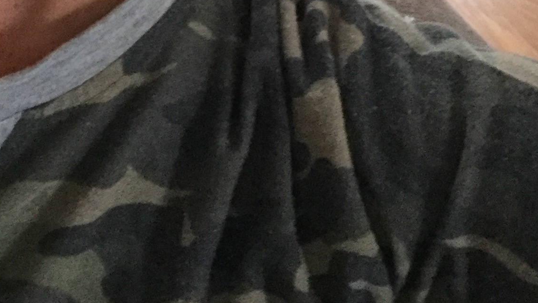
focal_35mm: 97
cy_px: -267
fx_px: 1384
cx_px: 70
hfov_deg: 21.6
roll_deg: +2.0
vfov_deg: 11.5
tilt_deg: -17.2
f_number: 2.4
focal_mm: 3.3
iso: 200
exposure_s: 1/17
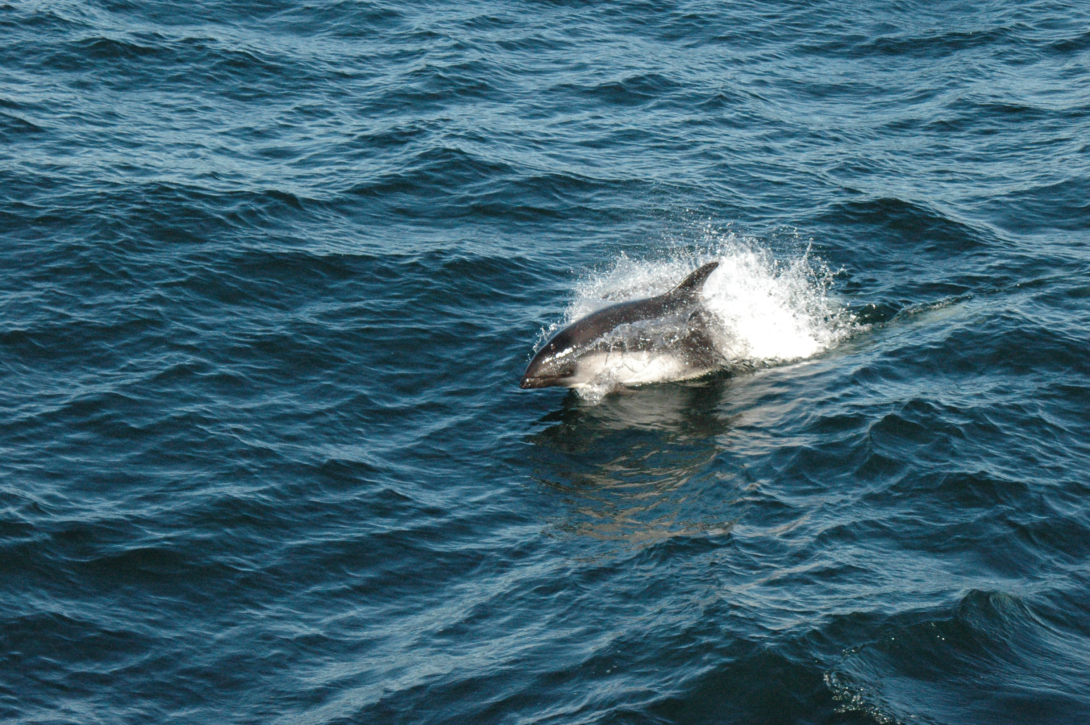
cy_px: 362
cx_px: 545
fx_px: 3630
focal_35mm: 120
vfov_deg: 11.4
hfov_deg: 17.1
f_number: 13
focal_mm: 80
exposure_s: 1/640
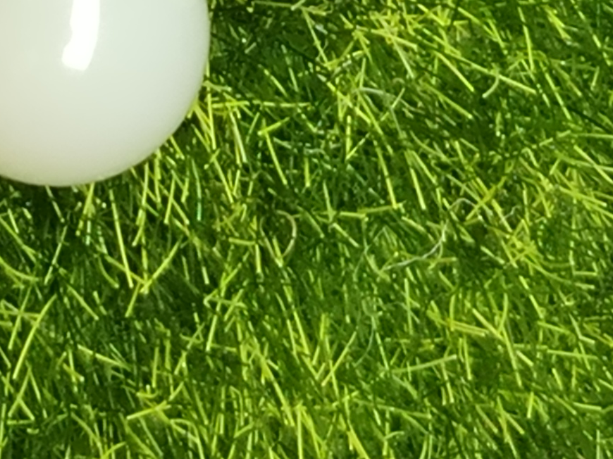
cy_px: -593
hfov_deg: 8.5
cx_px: -202
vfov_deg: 6.2
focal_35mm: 230
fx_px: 4072
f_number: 1.75
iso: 409
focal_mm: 5.25
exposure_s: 1/100
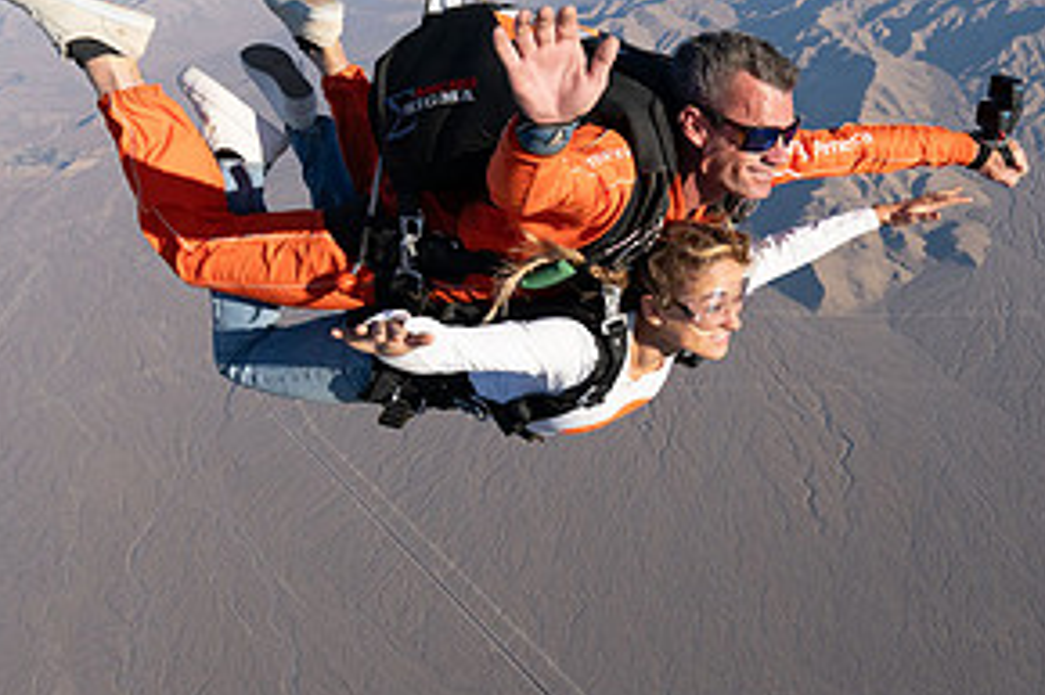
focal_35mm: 48
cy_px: 254
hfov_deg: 40.5
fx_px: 1392
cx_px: 717
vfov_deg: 27.9
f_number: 7.1
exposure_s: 1/2000
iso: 800
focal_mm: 24
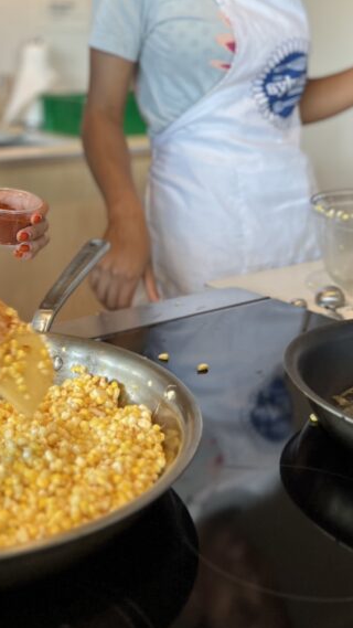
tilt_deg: -9.6
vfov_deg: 39.7
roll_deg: +0.0
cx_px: 106
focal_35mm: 51
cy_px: 174
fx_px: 849
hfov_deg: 23.3
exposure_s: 1/120
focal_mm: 5.1
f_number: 1.6
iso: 80
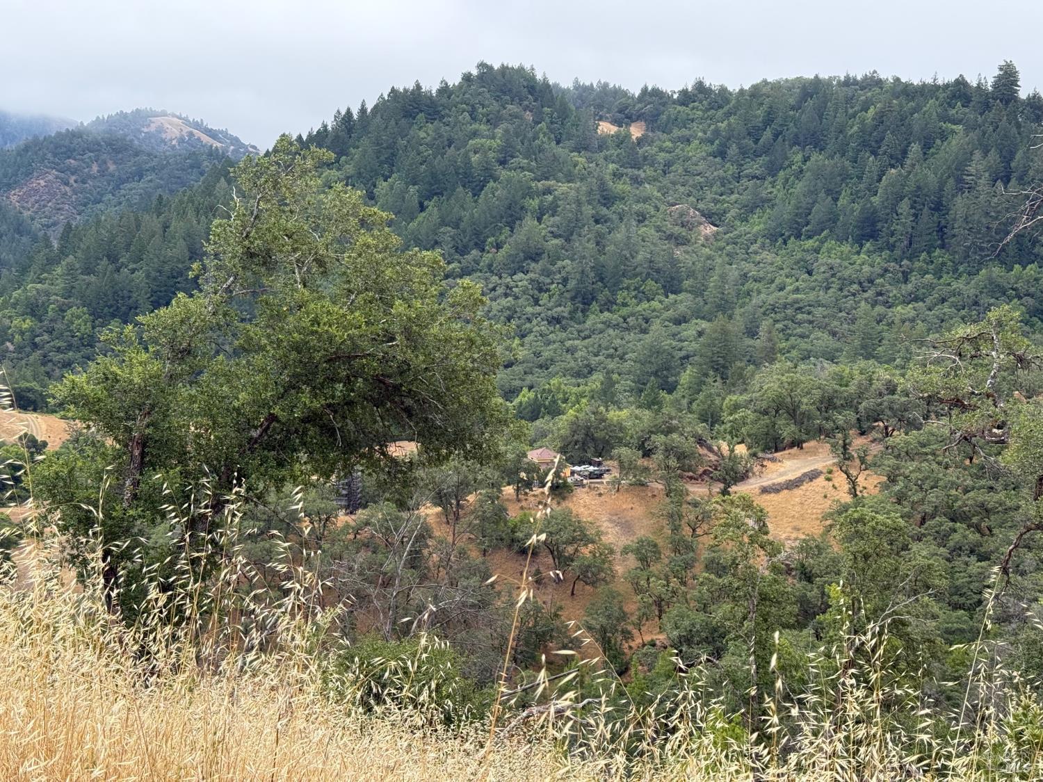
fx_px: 1446
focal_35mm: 48
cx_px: 522
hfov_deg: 39.7
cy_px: 391
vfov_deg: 30.3
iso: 100
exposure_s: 1/1575
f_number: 1.78
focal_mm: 6.76
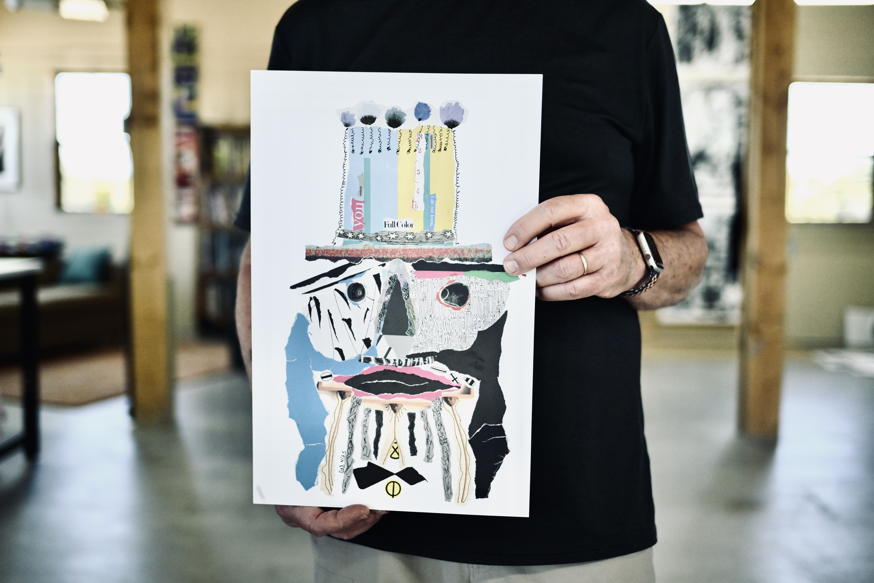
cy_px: 292
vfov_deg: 33.4
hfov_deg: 48.5
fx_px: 971
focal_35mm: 40
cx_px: 437
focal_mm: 40
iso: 640
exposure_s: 1/1000
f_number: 2
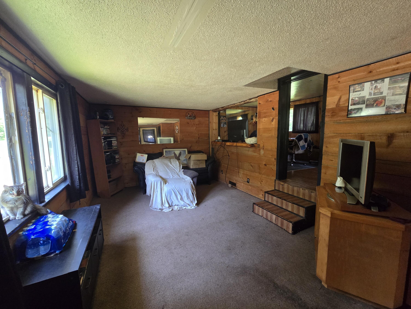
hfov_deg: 106.2
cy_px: 154
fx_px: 154
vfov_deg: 89.9
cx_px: 206
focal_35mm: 13
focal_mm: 2.2
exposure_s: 1/60
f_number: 2.2
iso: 400
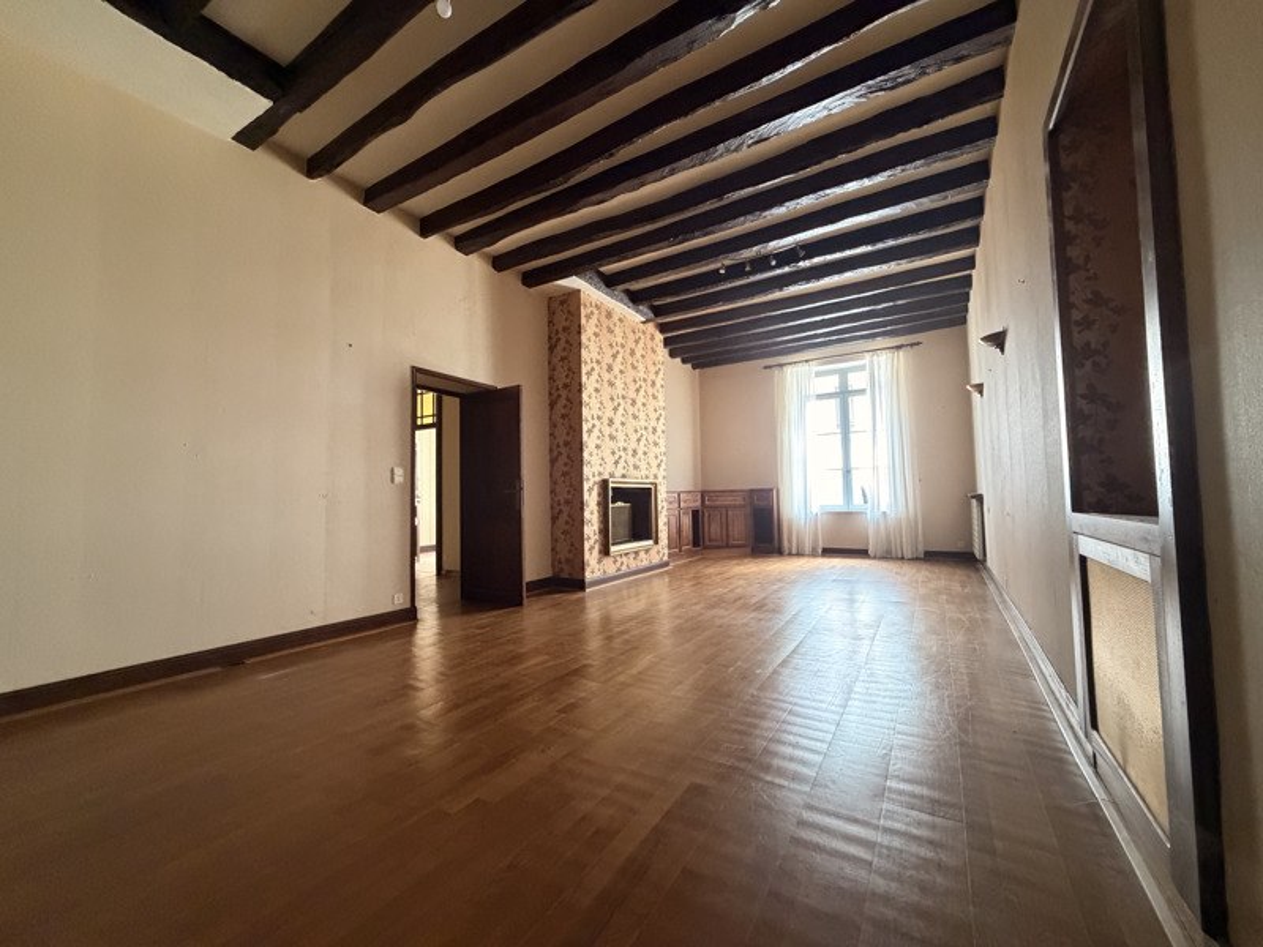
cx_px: 632
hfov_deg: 102.1
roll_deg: +0.8
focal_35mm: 14
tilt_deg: +3.3
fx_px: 511
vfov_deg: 85.7
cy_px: 474
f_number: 2.2
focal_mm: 2.22
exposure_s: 1/60
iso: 800
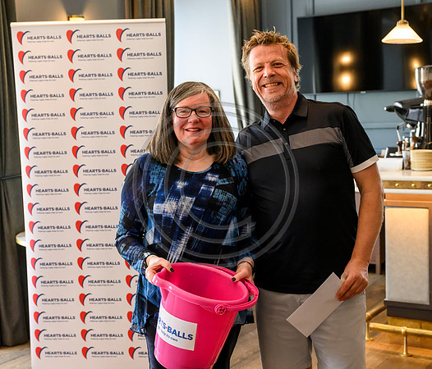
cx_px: 211
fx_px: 718
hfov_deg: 33.5
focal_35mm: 55
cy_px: 169
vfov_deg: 28.8
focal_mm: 43
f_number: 4.5
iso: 5000
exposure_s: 1/400
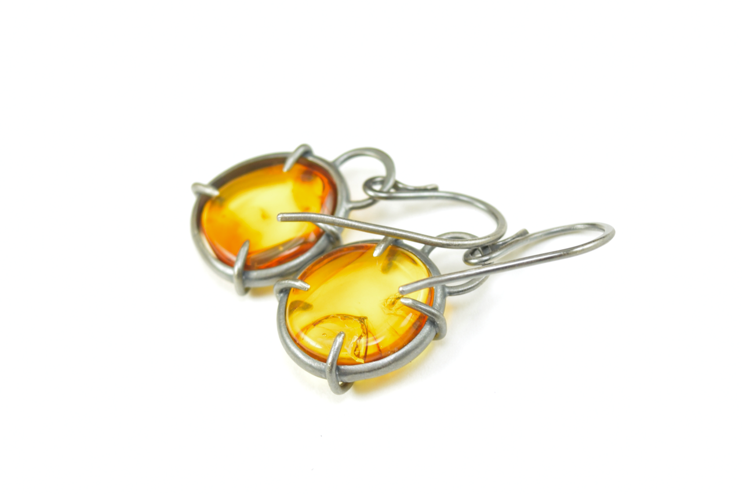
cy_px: 247
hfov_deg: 35.1
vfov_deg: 23.8
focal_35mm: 57
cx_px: 371
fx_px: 1175
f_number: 5.6
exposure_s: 1/160
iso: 400
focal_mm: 38
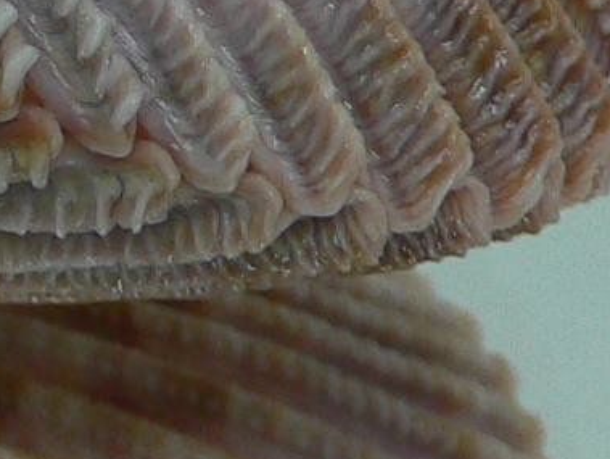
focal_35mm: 186
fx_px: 3281
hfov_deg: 10.4
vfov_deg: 8.0
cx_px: -212
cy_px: -13
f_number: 2.8
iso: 80
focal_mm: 4.6
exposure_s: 1/60
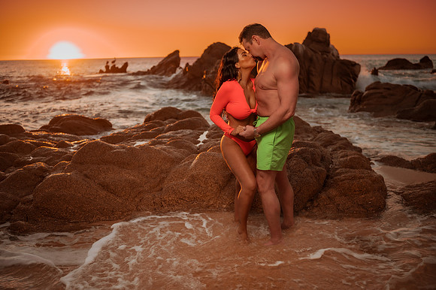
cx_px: 218
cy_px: 145
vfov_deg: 37.8
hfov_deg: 54.5
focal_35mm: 35
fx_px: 424
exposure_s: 1/800
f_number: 1.8
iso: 50
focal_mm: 35
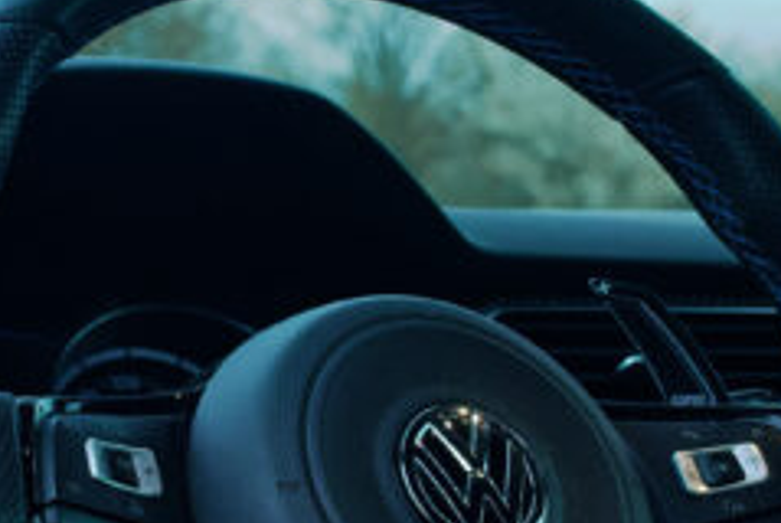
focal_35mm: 167
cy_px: 286
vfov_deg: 8.2
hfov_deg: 12.3
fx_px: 3627
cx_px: 248
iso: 4000
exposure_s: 1/40
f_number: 5.6
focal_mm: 26
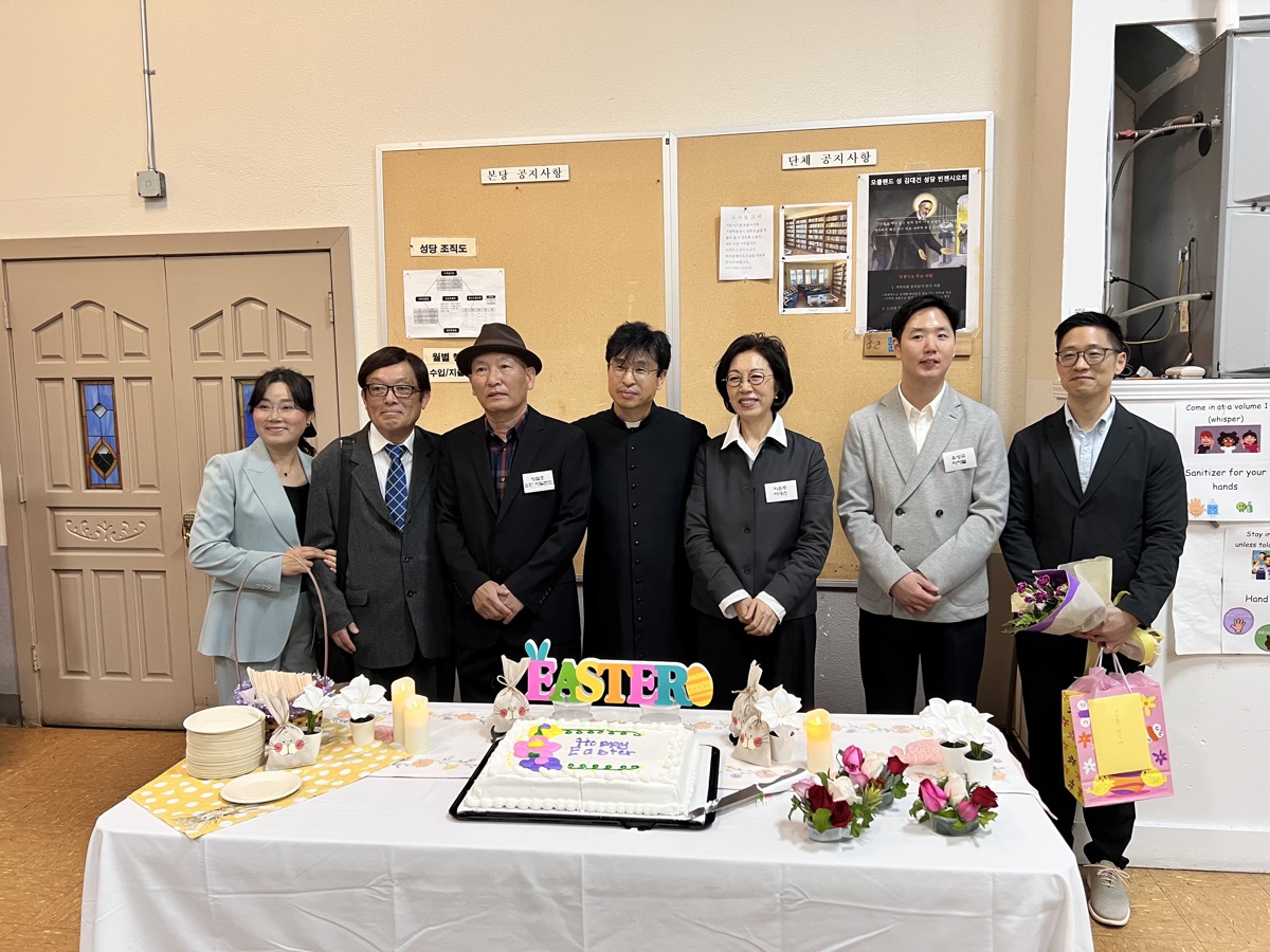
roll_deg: +0.7
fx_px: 954
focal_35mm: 26
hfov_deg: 67.3
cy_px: 476
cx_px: 635
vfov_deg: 53.1
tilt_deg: -6.1
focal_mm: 5.7
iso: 200
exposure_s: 1/60
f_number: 1.5
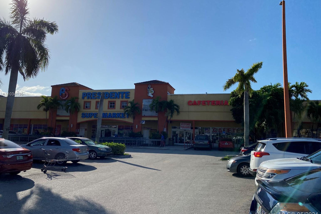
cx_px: 156
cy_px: 94
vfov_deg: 46.3
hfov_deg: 65.5
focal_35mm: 28
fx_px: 250
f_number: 1.8
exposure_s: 1/5747
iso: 32
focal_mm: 4.25
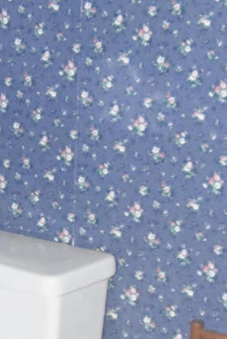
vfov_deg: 15.3
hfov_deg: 10.2
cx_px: 16
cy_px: 274
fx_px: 1260
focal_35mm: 133
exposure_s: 1/60
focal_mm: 19
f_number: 4
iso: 3200
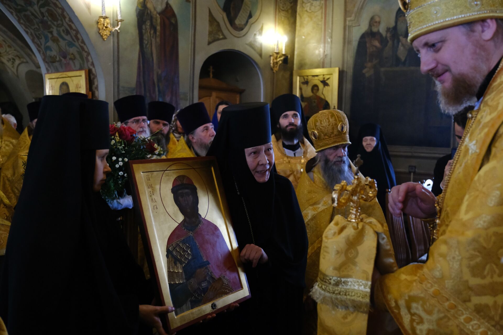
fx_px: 461
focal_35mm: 33
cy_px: 168
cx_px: 252
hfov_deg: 57.2
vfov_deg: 40.0
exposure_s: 1/250
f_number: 2.8
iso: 6400
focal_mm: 22
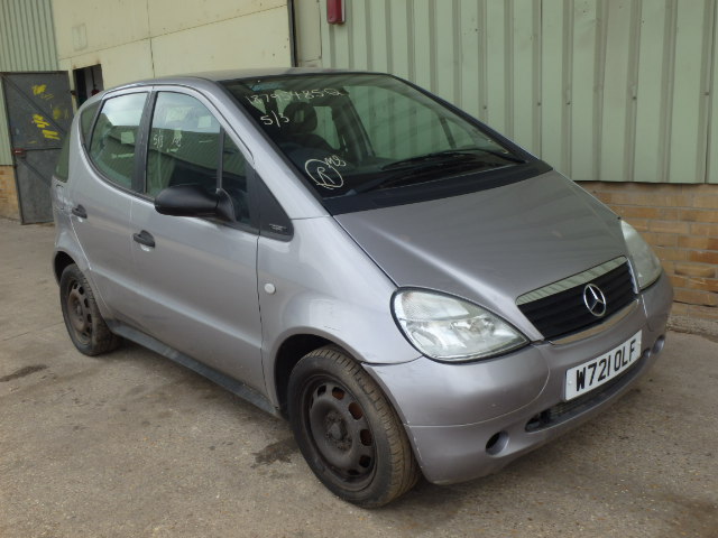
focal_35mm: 34
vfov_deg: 41.8
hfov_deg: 54.0
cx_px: 359
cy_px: 269
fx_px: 705
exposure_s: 1/320
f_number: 4.4
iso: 125
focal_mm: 6.1
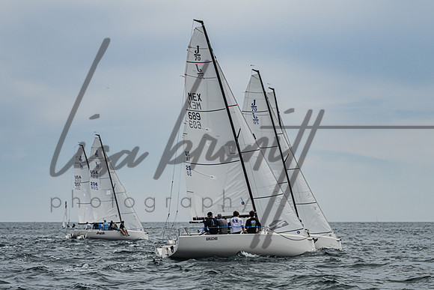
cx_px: 232
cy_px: 172
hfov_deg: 18.3
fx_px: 1348
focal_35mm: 112
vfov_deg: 12.3
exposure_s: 1/3200
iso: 320
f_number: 6
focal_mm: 84
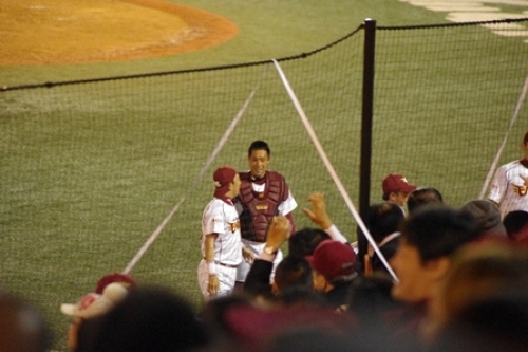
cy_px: 176
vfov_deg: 4.4
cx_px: 264
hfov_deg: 6.5
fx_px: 4618
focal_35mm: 315
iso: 6400
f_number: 5.6
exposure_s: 1/640
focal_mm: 210
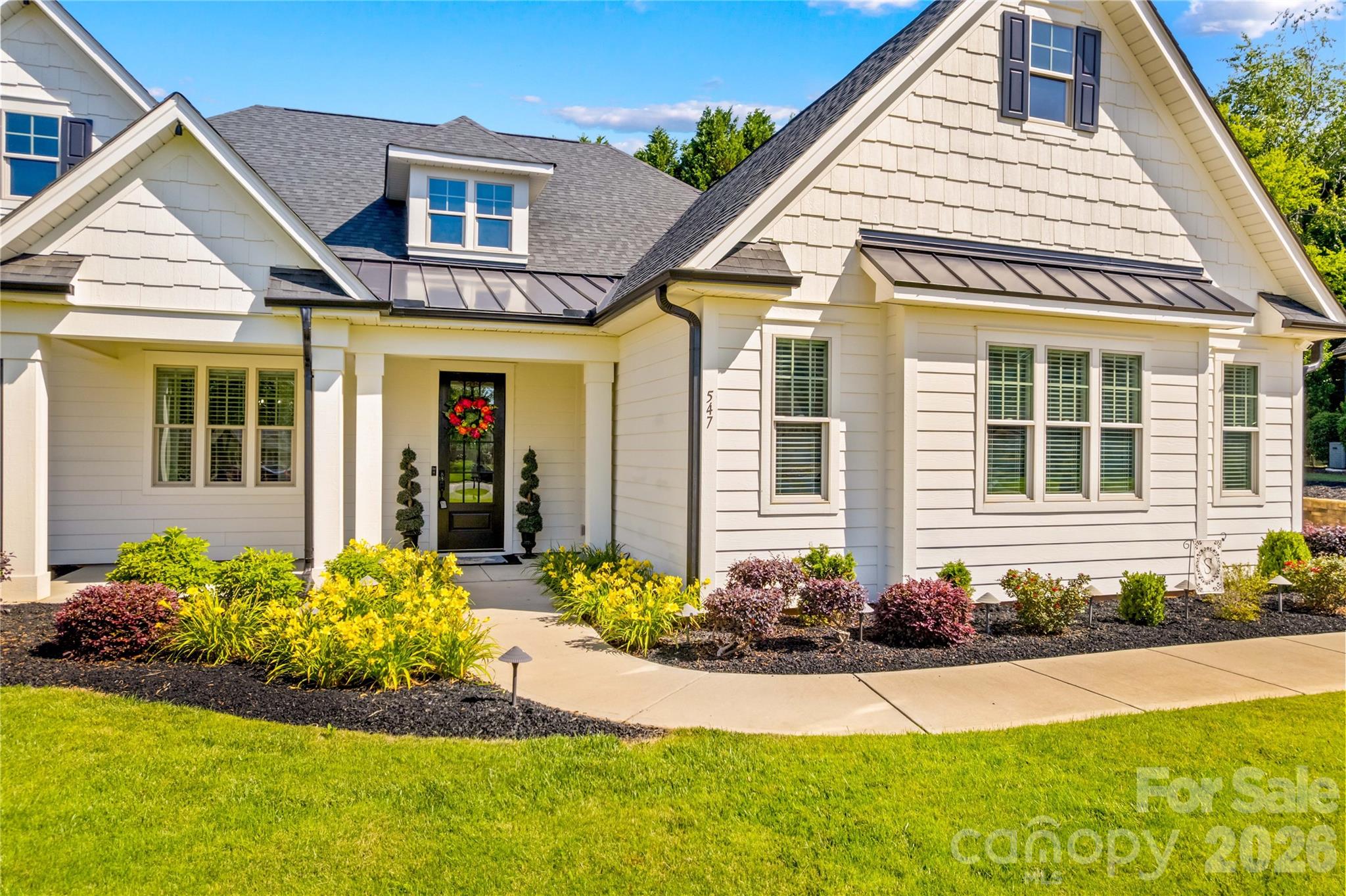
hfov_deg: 78.6
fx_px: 822
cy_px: 448
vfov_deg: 57.2
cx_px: 673
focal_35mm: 22
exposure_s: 1/1250
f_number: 2.8
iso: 160
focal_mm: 8.38
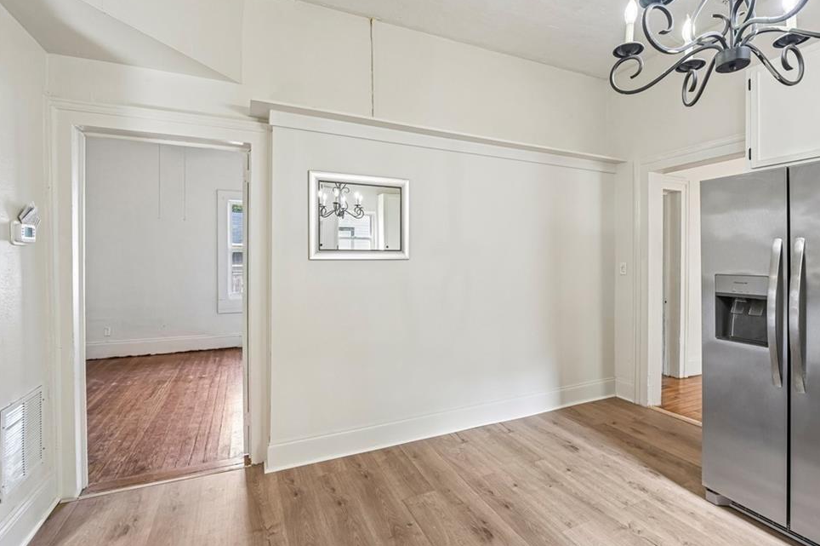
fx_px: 387
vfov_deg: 70.3
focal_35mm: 17
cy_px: 266
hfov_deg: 93.3
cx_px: 430
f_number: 8
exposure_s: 1/15
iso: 400
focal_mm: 16
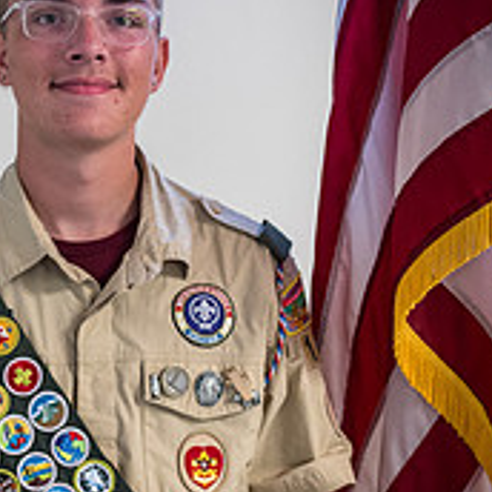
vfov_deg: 17.0
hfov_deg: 17.0
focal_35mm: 102
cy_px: 295
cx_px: 116
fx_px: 1640
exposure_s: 1/100
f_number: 4
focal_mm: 46
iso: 3200
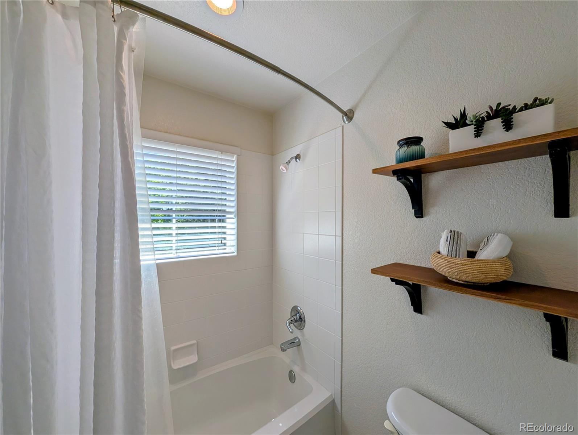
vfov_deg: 94.6
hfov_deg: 110.5
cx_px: 289
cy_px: 218
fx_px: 201
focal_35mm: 12
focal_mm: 2.02
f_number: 1.7
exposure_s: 1/929
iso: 49
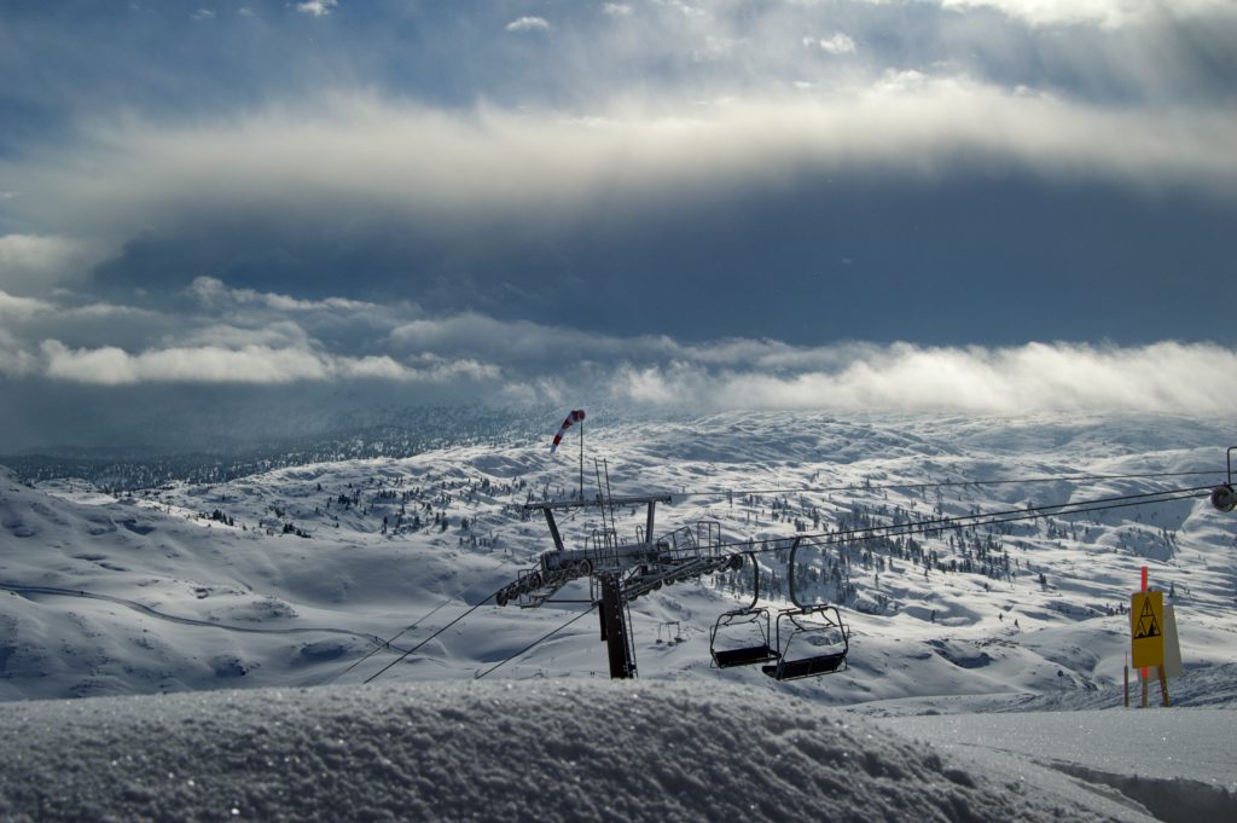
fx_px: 1545
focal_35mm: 45
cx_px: 618
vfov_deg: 29.8
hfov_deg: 43.6
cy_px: 412
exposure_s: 1/400
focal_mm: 30
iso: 100
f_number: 13
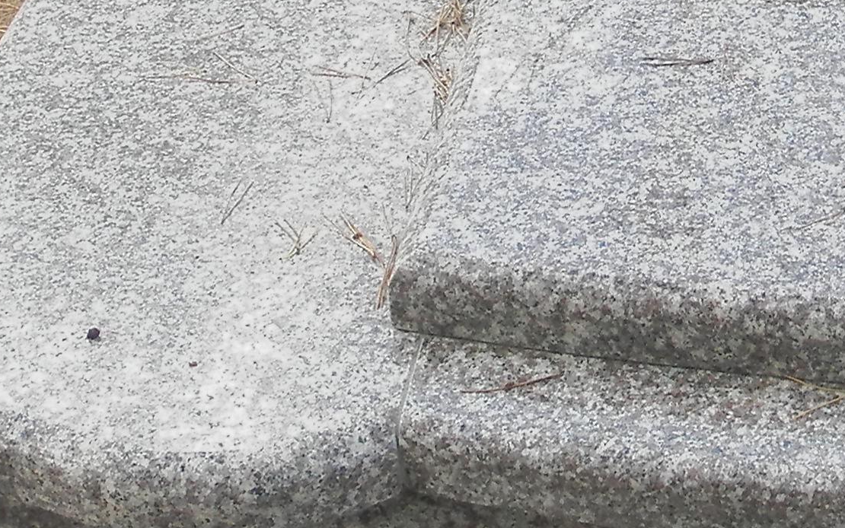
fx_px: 2533
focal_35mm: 110
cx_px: 915
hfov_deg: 18.3
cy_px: -128
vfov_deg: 11.6
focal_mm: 4.5
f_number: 3.1
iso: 80
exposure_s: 1/160
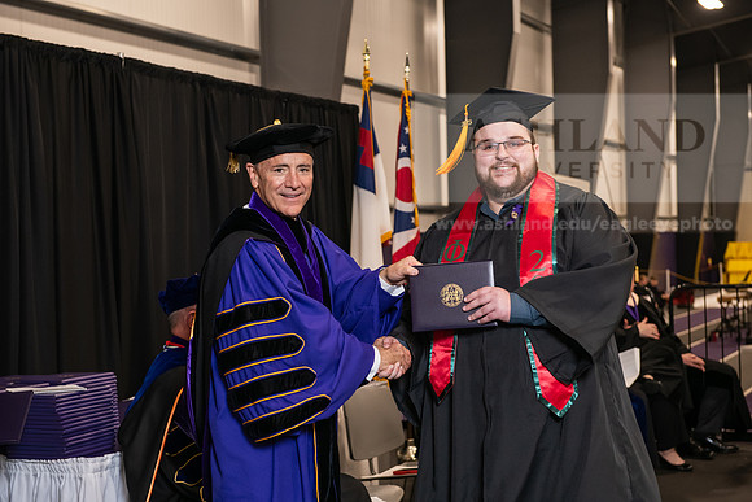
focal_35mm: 66
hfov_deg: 30.5
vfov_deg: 20.6
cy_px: 251
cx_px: 376
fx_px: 1379
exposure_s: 1/125
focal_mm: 66
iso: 1600
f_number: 5
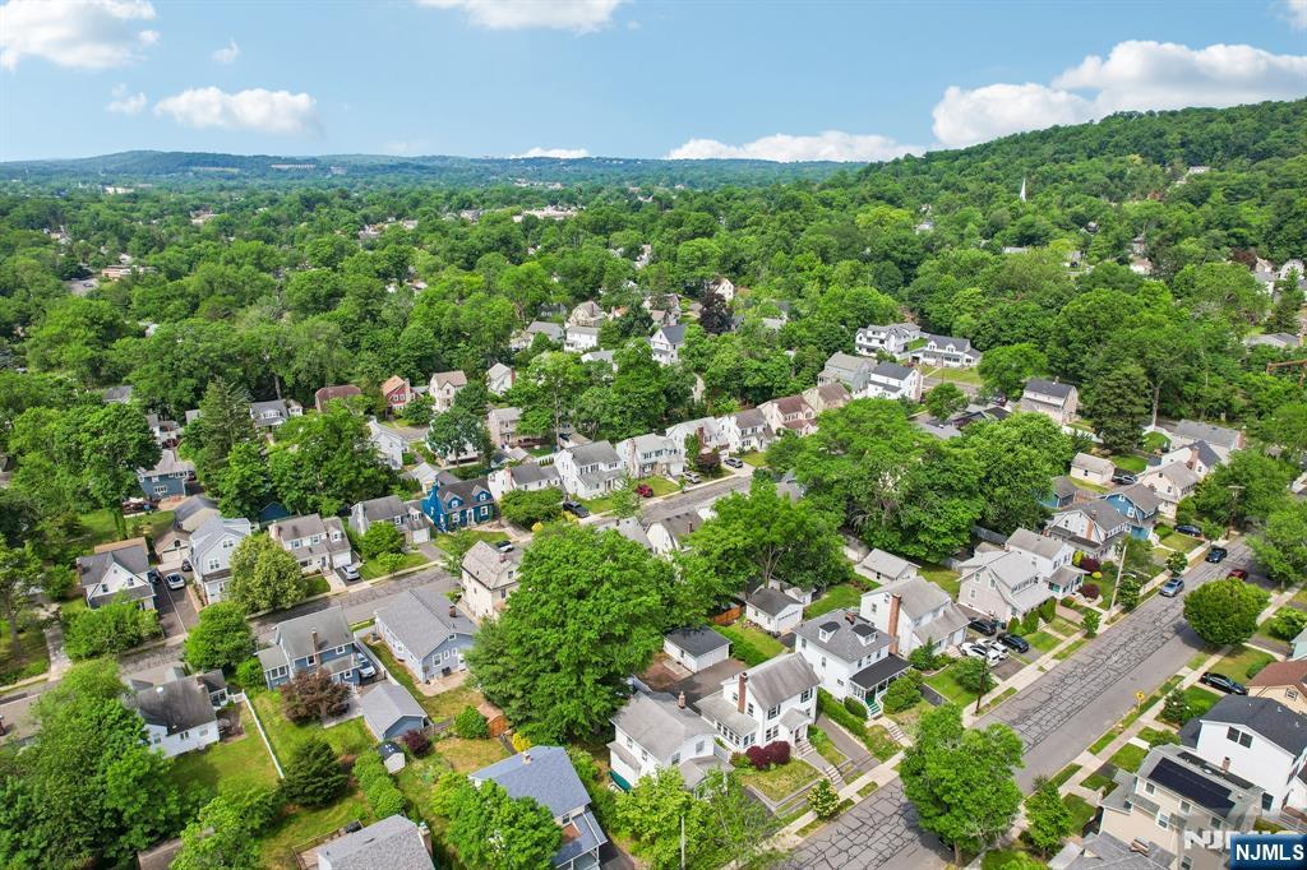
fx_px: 798
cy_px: 435
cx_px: 654
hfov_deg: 78.6
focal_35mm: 22
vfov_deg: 57.2
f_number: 2.8
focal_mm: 8.4
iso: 110
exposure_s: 1/1500
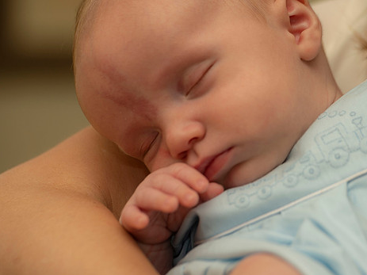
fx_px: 3201
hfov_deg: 6.6
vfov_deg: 4.9
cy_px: 121
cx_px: 229
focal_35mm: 302
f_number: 5
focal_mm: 200
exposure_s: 1/200
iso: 160
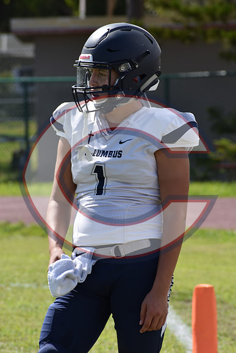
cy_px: 176
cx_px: 118
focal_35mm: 390
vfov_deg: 5.3
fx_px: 3832
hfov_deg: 3.5
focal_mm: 260
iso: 100
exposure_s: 1/200
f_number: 10
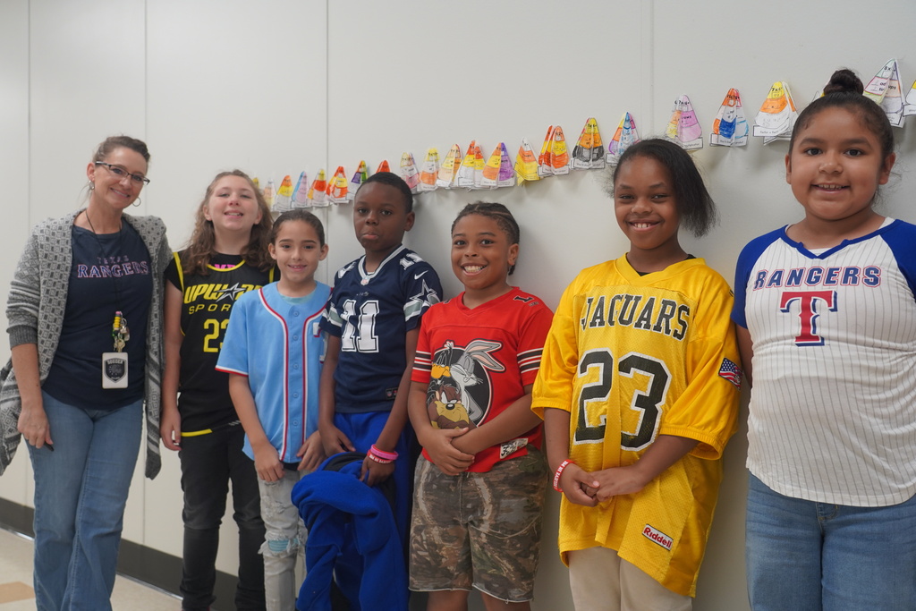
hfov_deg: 53.1
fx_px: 916
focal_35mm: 36
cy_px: 306
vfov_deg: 36.9
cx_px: 458
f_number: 4
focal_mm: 36
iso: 1000
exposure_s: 1/160
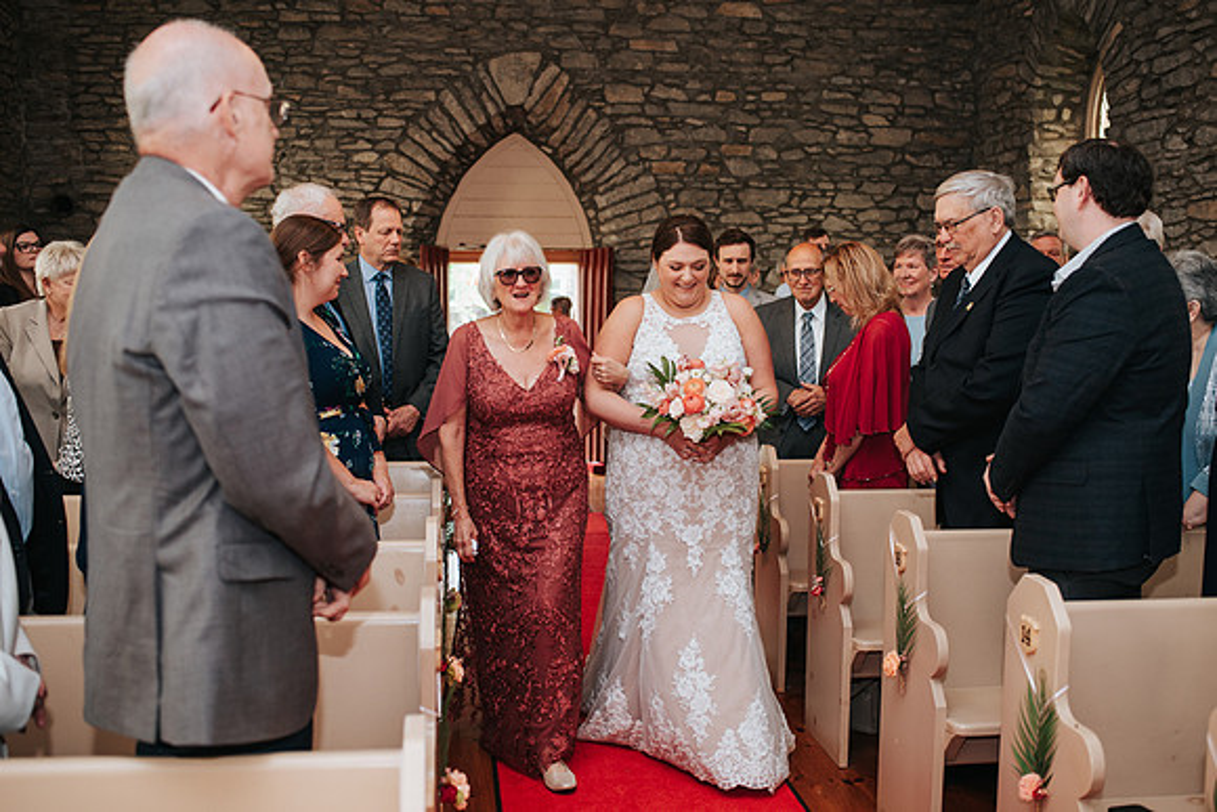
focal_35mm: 37
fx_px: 1241
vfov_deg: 36.2
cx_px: 624
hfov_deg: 52.2
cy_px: 395
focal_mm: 35
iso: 1000
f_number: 2.8
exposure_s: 1/200
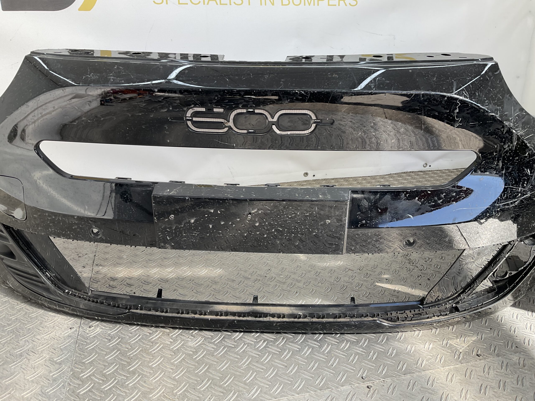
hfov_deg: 61.7
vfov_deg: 48.2
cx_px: 268
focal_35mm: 29
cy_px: 200
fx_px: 448
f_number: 1.8
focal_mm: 3
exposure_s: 1/153
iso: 16
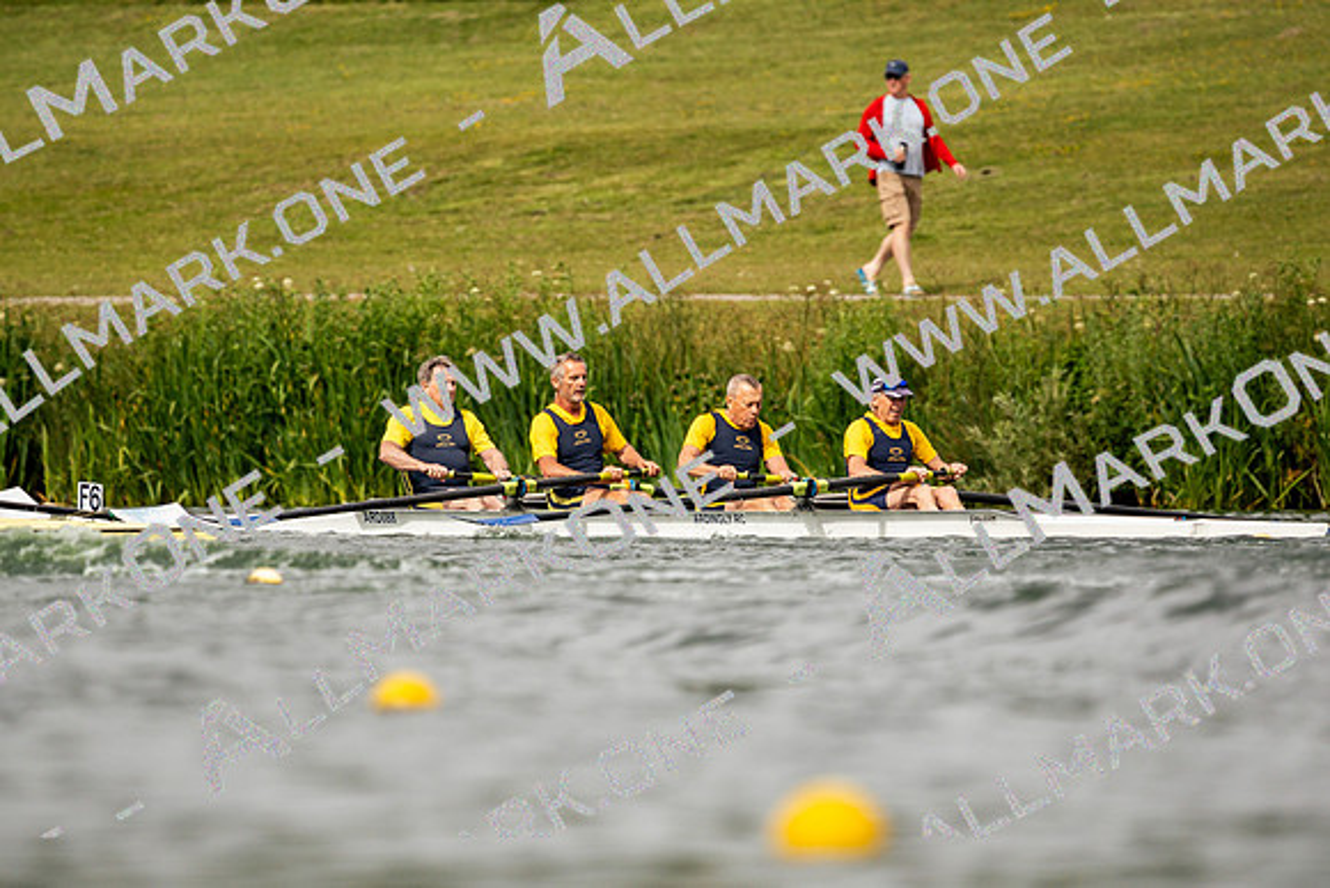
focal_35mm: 900
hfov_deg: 2.3
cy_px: 444
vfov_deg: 1.5
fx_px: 33256
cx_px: 665
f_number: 6.3
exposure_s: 1/2000
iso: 250
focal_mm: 600
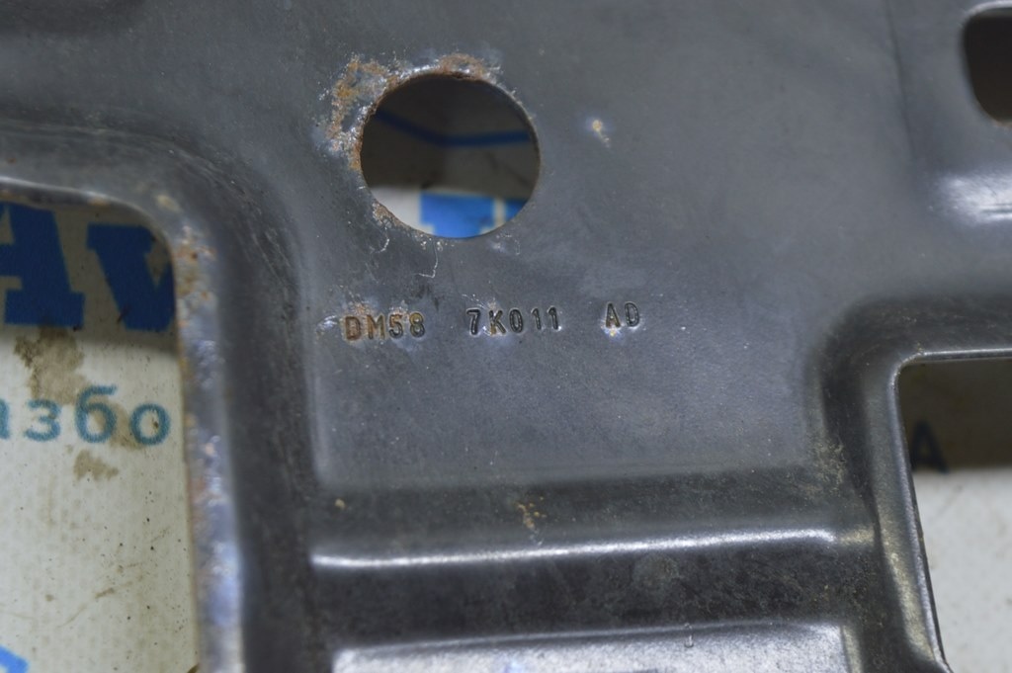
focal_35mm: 82
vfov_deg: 16.5
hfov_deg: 24.6
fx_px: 2317
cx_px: 506
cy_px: 336
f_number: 5.6
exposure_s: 1/20
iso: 400
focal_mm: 55
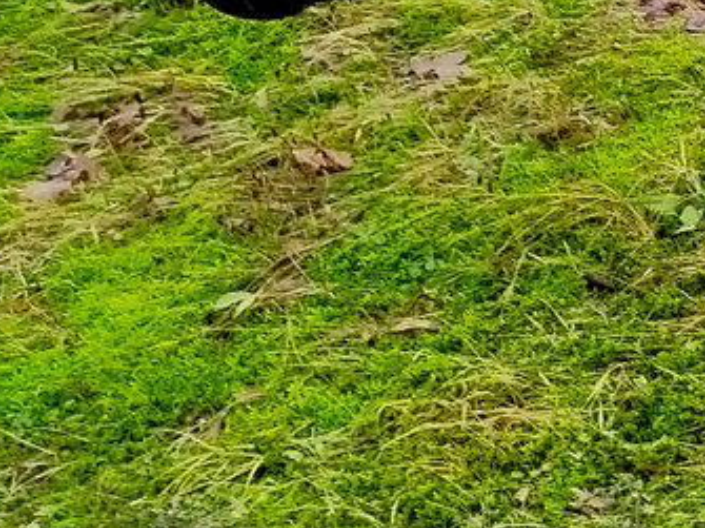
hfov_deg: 12.2
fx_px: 2626
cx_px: 1694
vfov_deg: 11.3
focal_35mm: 129
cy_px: -65
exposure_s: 1/50
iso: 160
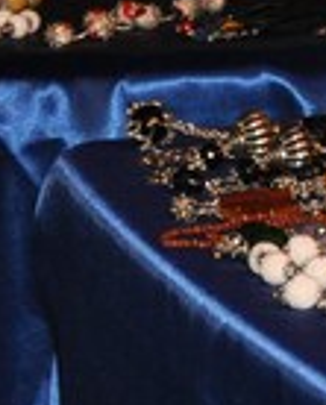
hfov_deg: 4.3
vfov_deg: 5.4
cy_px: -82
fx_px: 4255
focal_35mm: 354
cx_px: 834
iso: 800
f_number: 4.2
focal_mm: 34
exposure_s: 1/60
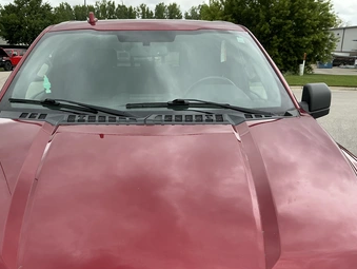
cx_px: 151
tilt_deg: -15.0
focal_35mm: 33
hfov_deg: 55.1
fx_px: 341
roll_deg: -2.1
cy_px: 147
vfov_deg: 43.0
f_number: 1.8
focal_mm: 3
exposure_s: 1/627
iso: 25
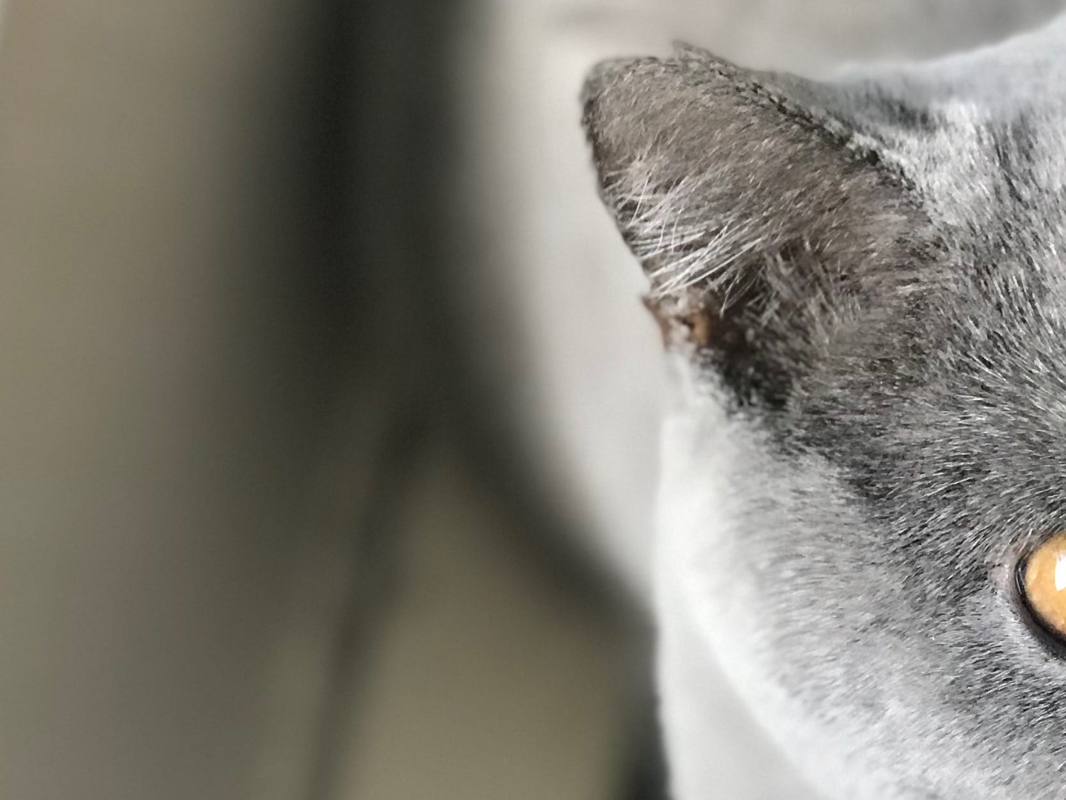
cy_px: 792
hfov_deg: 14.3
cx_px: 748
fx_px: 4250
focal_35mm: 138
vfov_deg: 10.7
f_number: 2.8
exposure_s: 1/50
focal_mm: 6.6
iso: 100
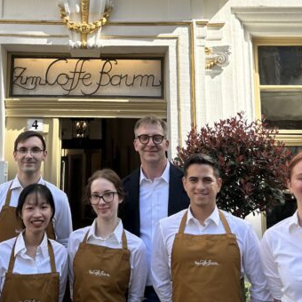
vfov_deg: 35.5
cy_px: 88
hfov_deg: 35.9
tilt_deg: +9.3
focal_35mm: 47
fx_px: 464
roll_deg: -0.8
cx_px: 115
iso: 50
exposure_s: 1/1159
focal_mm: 5.7
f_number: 1.5
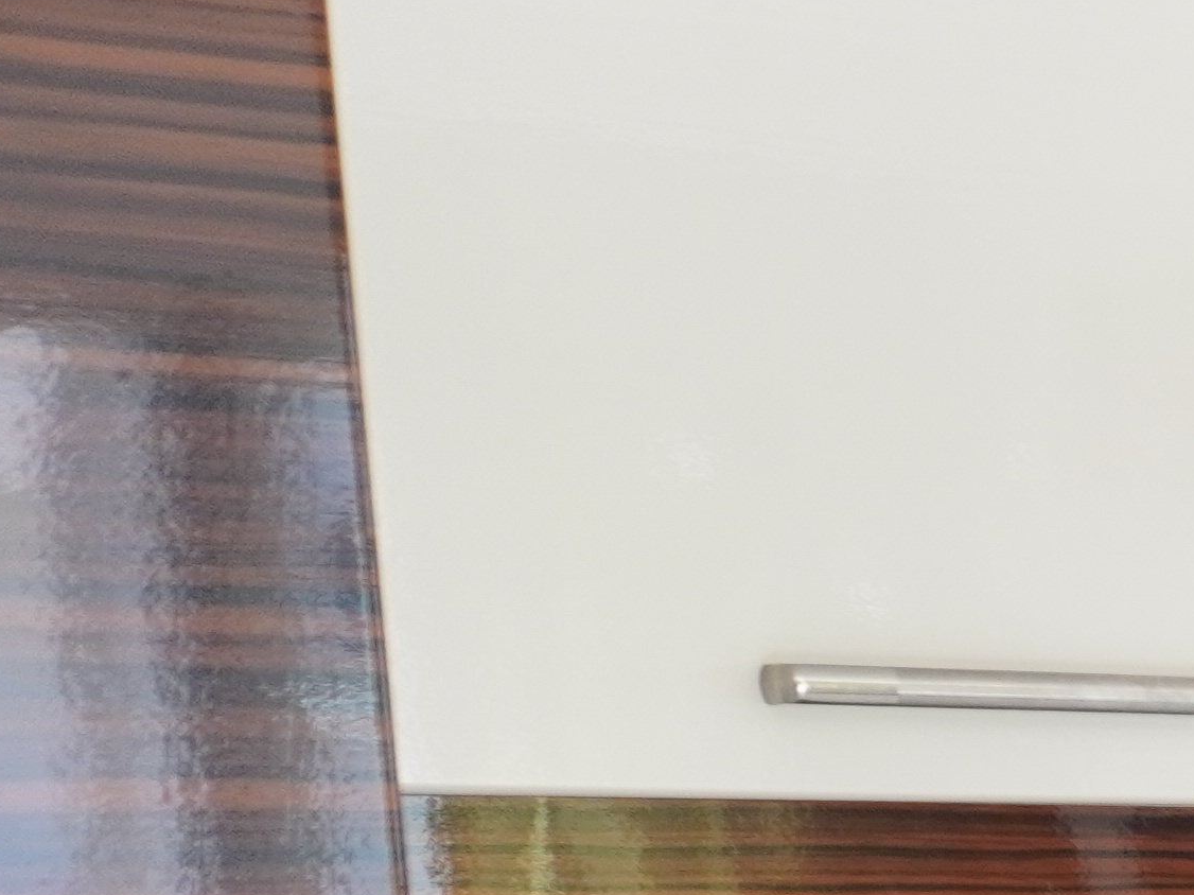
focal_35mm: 123
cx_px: 3118
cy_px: 1653
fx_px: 4242
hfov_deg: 11.9
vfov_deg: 11.2
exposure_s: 1/60
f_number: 4
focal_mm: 16
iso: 320
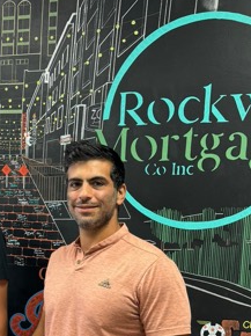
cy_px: 314
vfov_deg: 31.4
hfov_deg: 24.8
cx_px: 55
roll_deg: -1.5
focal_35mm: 58
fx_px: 562
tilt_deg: -9.0
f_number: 1.78
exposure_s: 1/60
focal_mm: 6.76
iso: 200
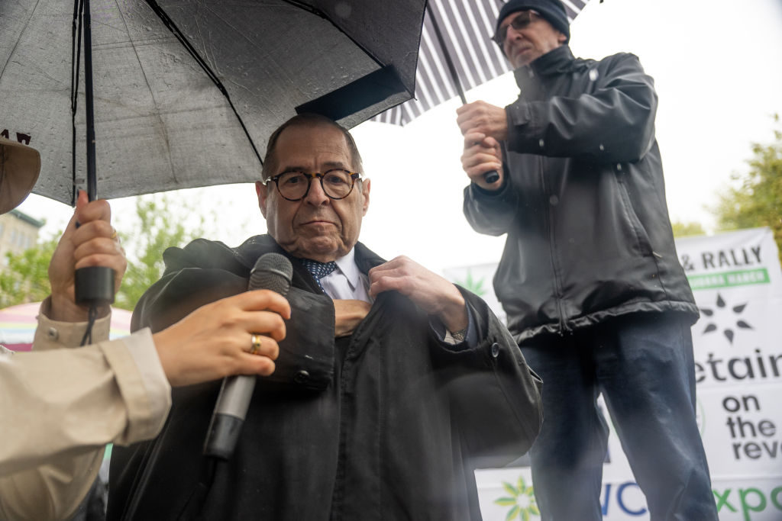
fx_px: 641
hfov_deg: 62.8
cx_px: 391
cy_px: 260
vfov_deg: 44.3
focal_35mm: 30
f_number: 2.8
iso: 500
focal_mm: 29.5
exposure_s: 1/800
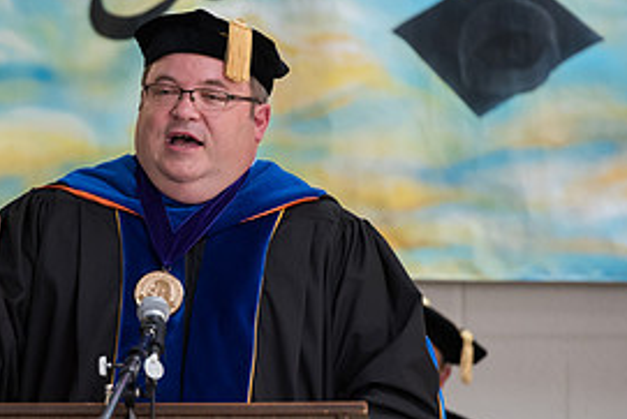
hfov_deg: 5.1
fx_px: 7092
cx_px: 111
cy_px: 358
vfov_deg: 3.4
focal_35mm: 407
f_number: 4
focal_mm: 190
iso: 2000
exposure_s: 1/200
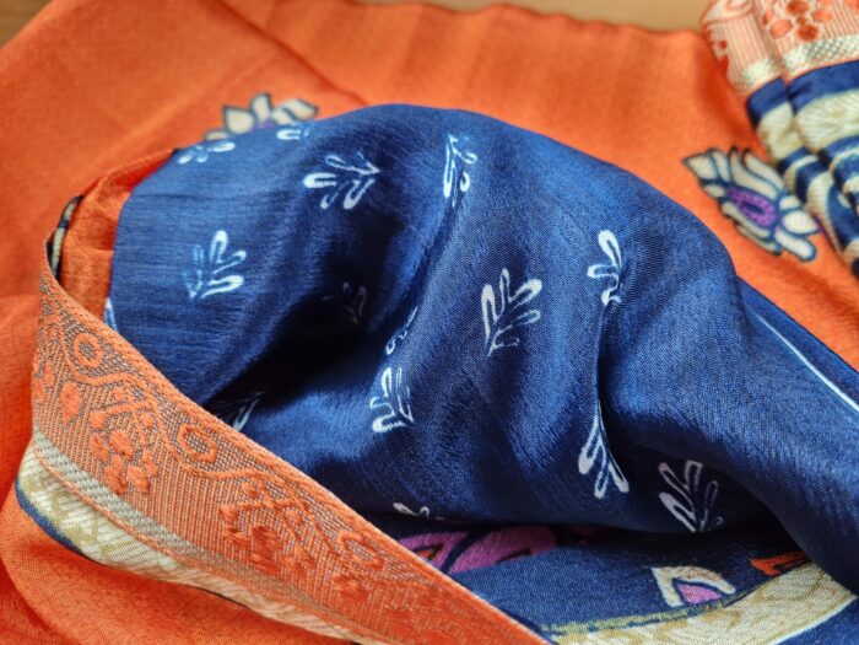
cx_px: 430
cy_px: 322
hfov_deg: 67.3
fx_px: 645
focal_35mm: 26
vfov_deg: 53.1
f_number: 1.8
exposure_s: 1/120
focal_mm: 5.4
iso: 160
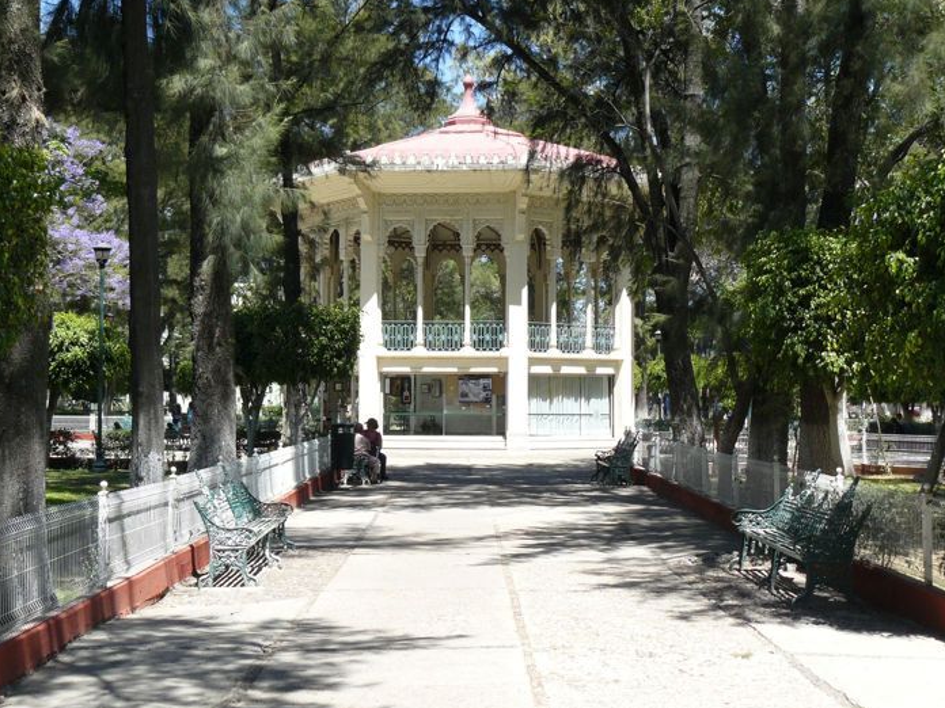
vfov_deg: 27.0
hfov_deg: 35.5
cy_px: 311
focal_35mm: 54
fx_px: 1474
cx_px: 470
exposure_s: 1/250
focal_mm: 7.8
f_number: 4.5
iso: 100
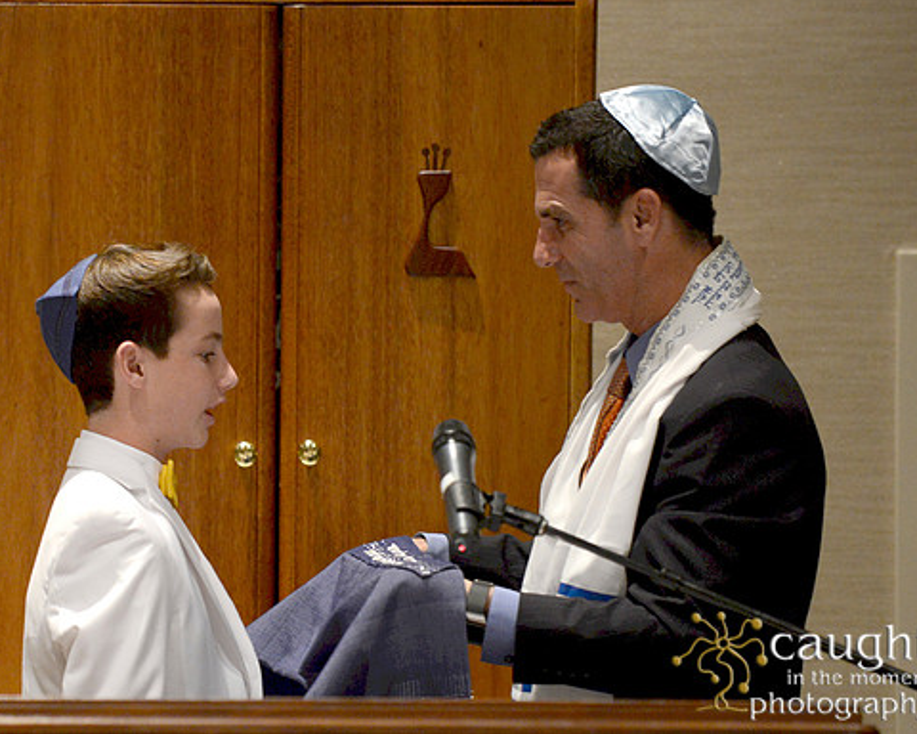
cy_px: 366
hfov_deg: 8.5
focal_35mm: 227
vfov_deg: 6.8
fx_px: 6161
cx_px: 392
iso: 2500
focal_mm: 200
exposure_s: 1/100
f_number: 2.8
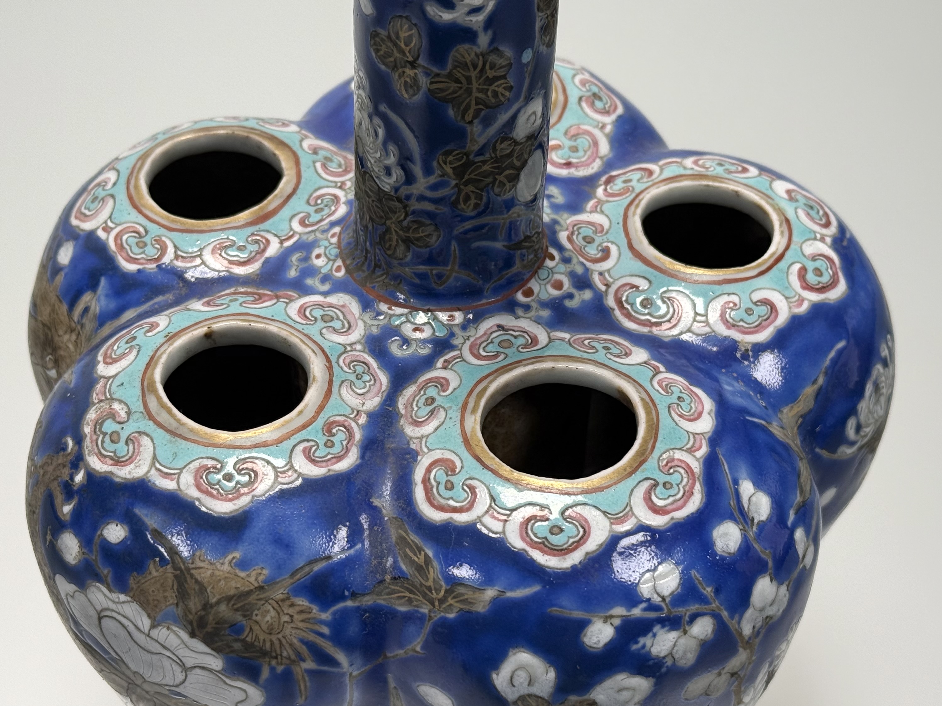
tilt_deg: -43.1
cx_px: 435
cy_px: 409
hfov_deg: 30.3
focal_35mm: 64
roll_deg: +1.4
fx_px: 1742
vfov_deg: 22.9
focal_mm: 6.76
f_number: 1.78
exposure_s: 1/100
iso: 64
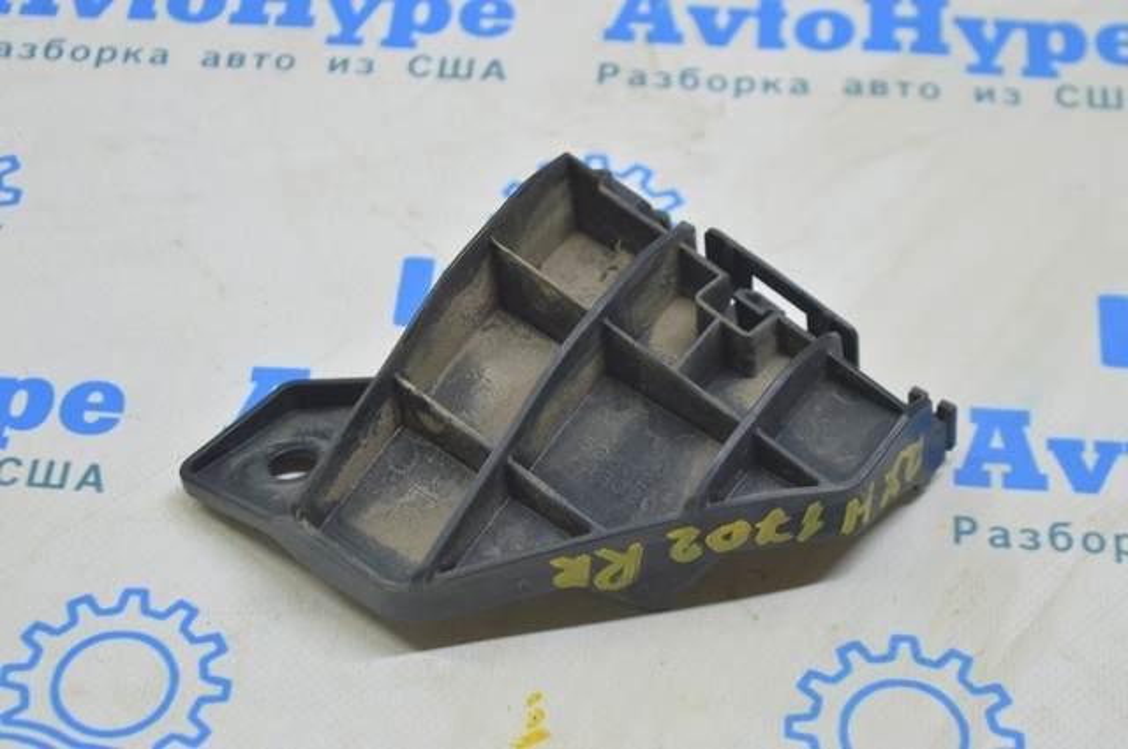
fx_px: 2582
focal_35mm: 82
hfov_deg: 24.6
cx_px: 564
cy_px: 374
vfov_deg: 16.5
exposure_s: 1/20
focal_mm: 55
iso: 400
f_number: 5.6
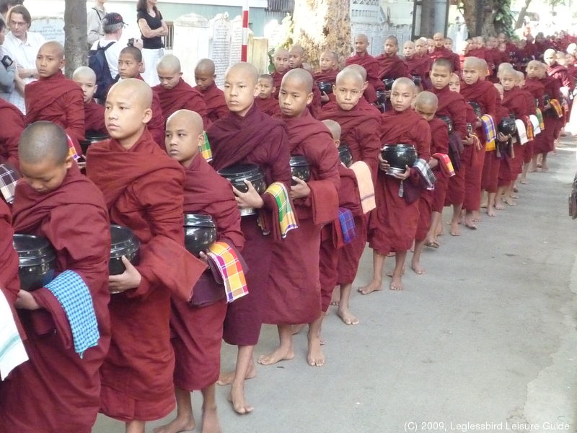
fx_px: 1050
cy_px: 216
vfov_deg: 23.3
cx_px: 288
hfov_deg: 30.7
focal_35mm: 63
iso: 800
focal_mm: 7.8
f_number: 4.3
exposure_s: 1/60
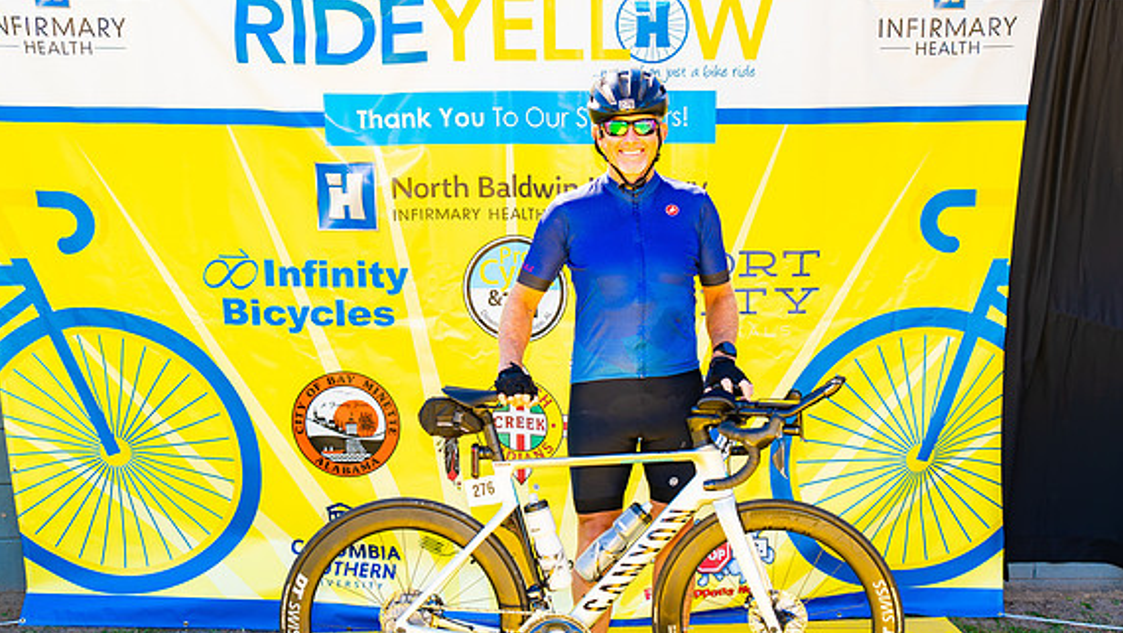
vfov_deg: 25.4
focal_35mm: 47
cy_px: 356
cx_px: 647
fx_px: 1400
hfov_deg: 43.6
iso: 100
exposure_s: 1/200
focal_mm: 38
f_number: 2.8
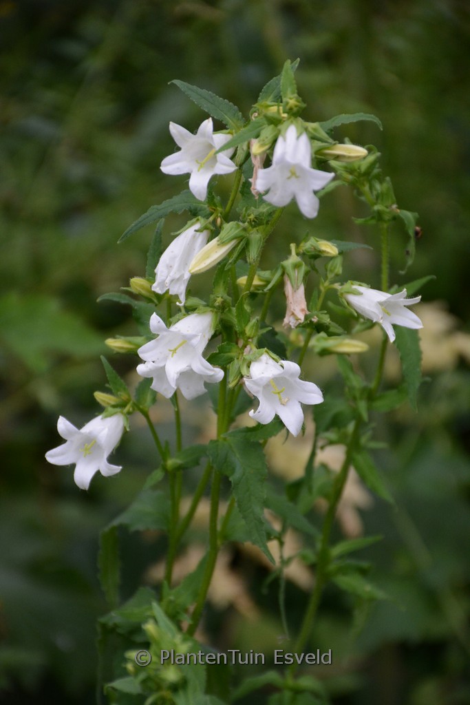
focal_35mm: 210
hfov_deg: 6.5
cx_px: 235
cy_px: 352
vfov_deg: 9.8
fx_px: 4111
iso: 1250
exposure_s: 1/500
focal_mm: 140
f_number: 5.6
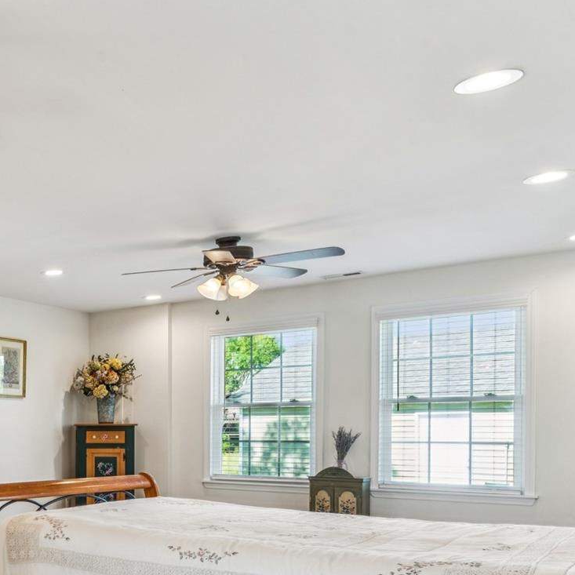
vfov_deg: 41.6
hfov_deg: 31.3
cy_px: 433
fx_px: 732
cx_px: -202
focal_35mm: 39
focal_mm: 16.4
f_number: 13
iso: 100
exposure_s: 1/2.5
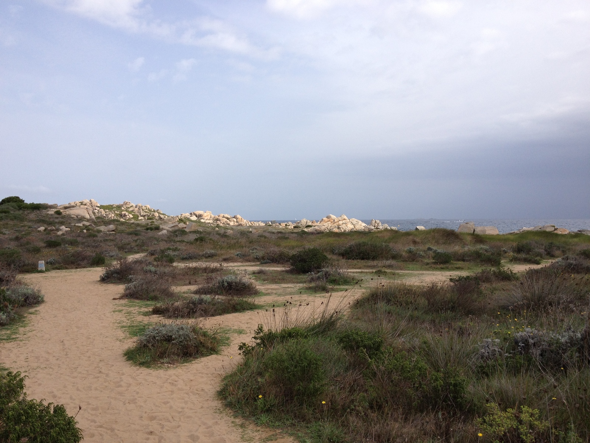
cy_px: 222
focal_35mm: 35
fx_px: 597
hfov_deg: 52.6
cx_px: 295
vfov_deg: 40.7
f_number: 2.4
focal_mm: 4.28
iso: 64
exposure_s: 1/1534
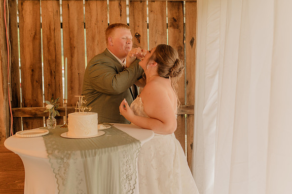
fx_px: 324
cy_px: 88
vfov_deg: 33.4
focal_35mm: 40
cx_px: 164
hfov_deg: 48.3
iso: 640
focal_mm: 35
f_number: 2.5
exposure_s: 1/200
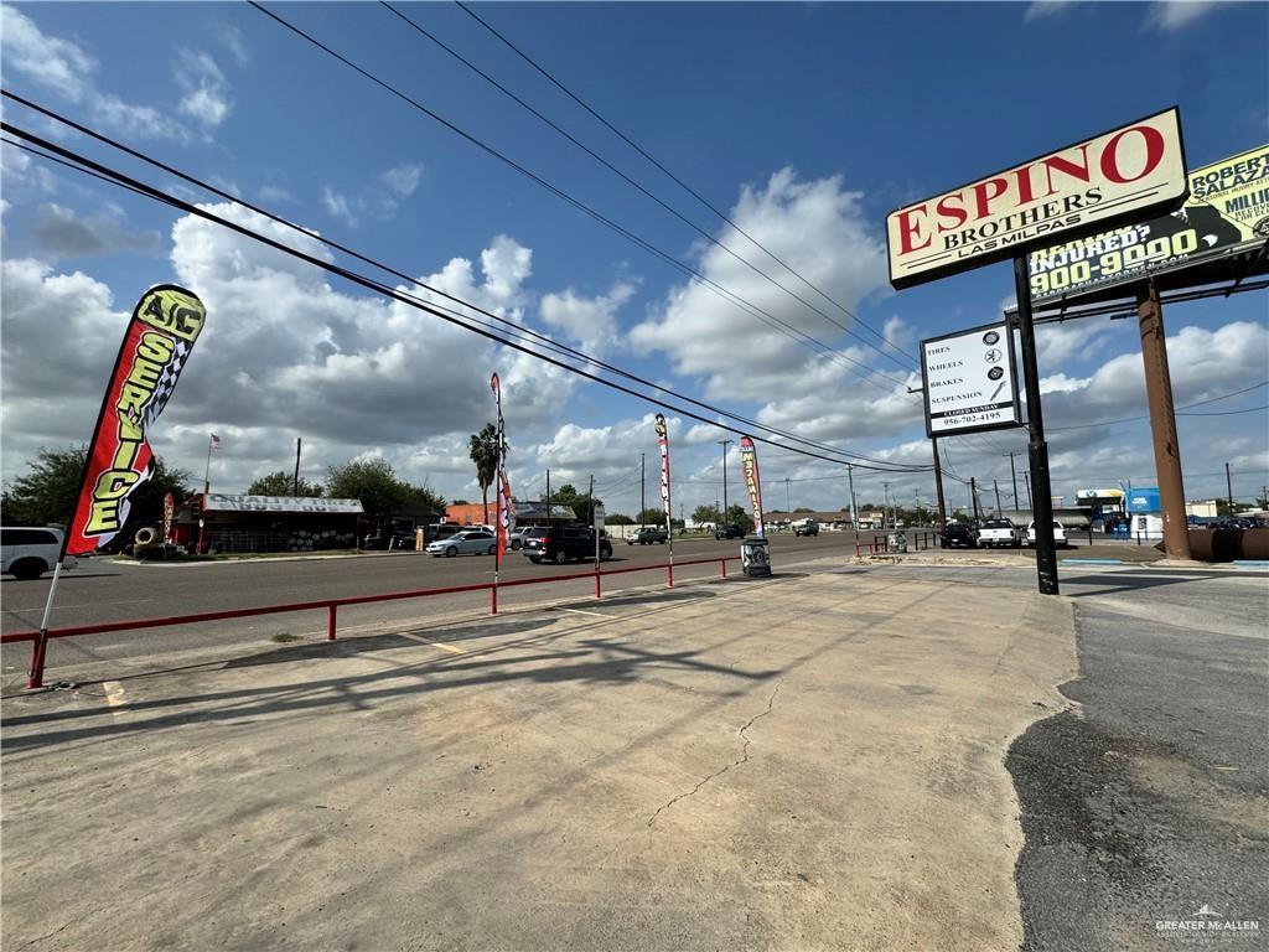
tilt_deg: +4.5
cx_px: 634
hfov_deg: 102.1
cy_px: 476
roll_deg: -0.1
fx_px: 513
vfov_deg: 85.7
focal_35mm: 14
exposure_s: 1/4926
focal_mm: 2.22
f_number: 2.2
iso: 50
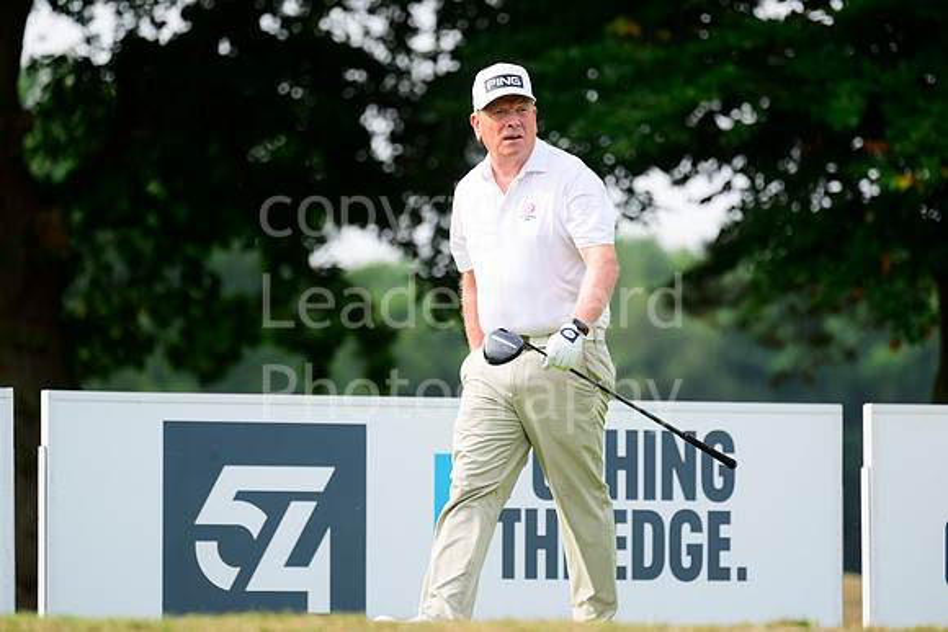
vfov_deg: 3.4
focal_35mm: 400
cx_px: 474
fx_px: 10535
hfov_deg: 5.2
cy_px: 316
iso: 1600
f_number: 6.3
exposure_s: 1/2500
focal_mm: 400
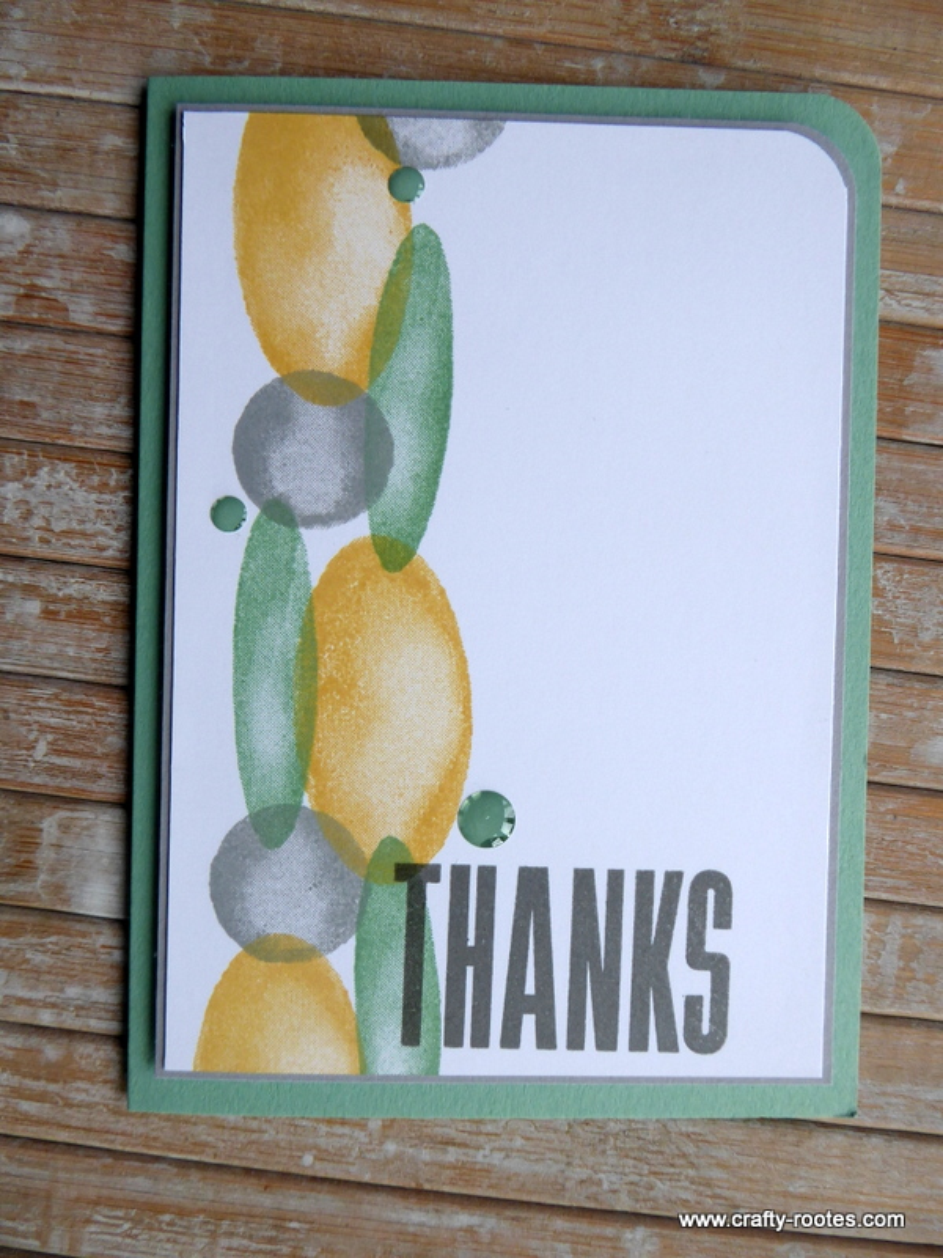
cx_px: 472
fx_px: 908
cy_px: 629
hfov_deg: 54.9
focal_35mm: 25
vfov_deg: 69.4
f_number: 3.3
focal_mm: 4.3
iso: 80
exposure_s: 1/125
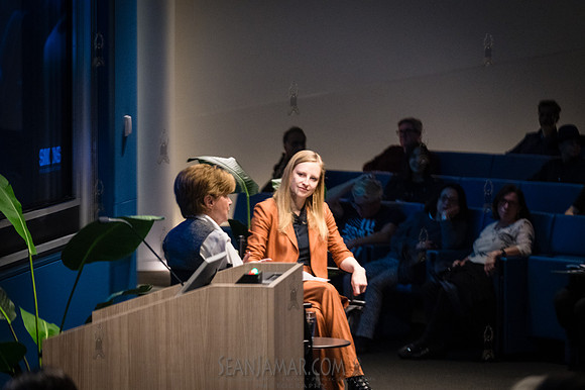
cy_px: 195
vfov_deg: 9.1
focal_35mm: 151
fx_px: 2449
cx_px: 292
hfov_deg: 13.6
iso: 8000
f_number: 3.5
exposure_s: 1/160
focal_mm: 150
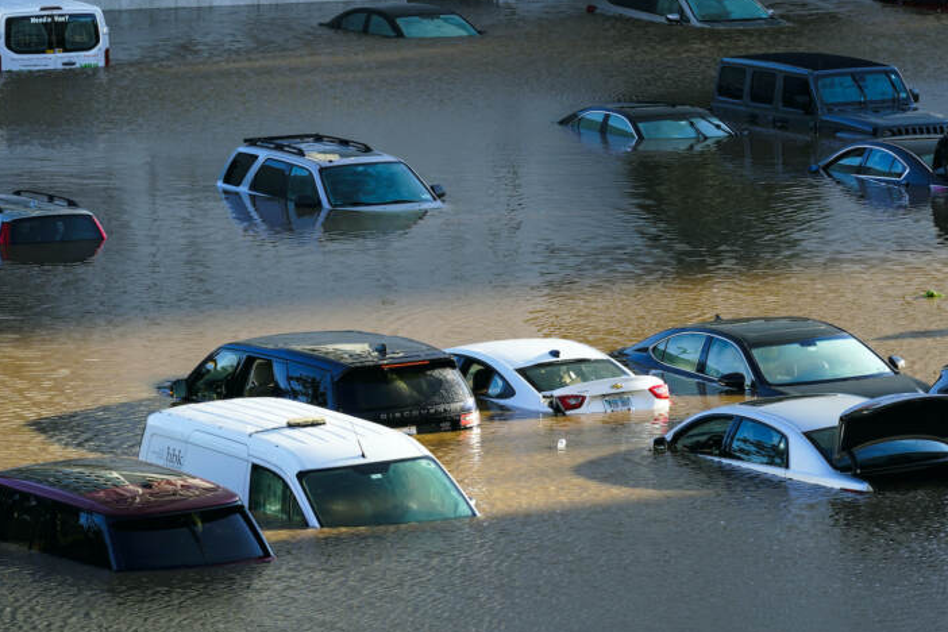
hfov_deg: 8.4
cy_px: 316
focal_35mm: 245
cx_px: 483
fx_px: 6451
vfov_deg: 5.6
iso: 640
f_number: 10
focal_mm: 224
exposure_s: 1/250
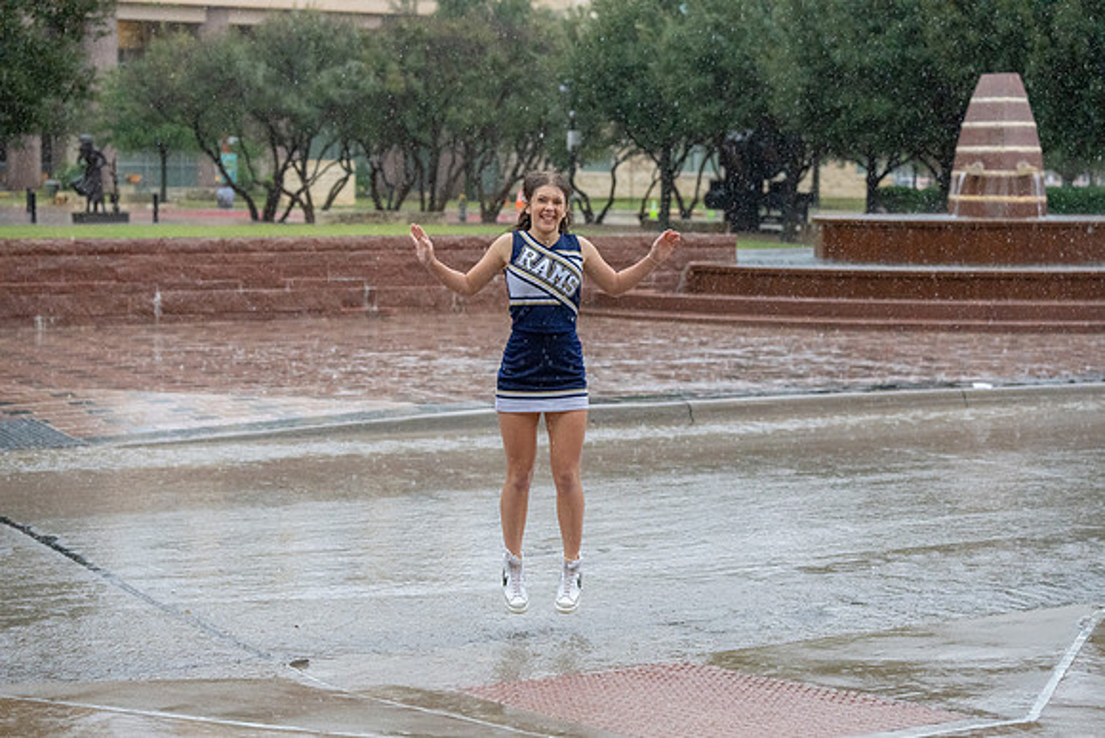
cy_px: 369
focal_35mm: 70
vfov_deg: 19.5
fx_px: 2149
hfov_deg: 28.8
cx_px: 552
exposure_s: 1/1000
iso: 6400
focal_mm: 70
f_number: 3.5
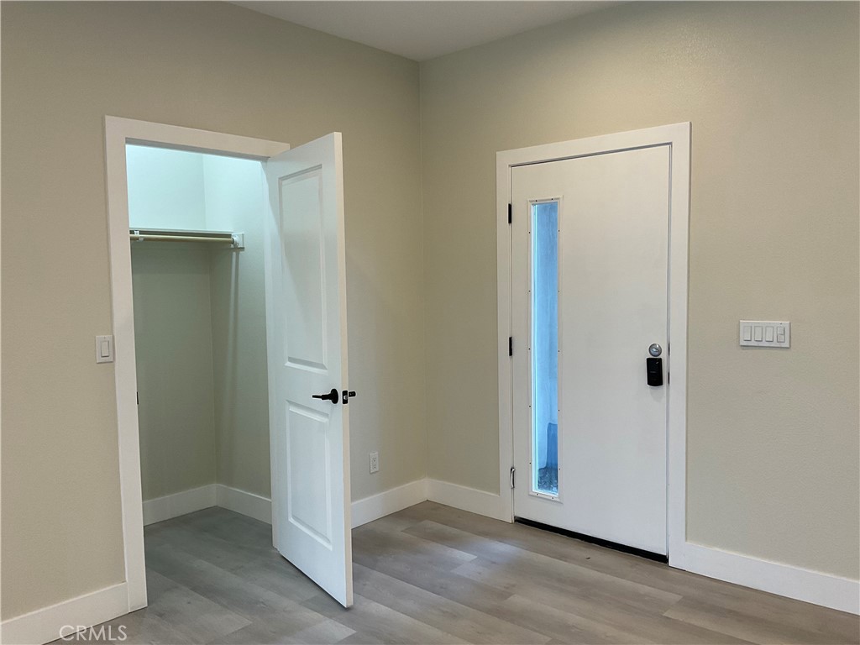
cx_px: 430
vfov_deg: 48.2
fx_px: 720
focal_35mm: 29
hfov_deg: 61.7
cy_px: 322
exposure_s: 1/120
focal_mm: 3
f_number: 1.8
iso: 64
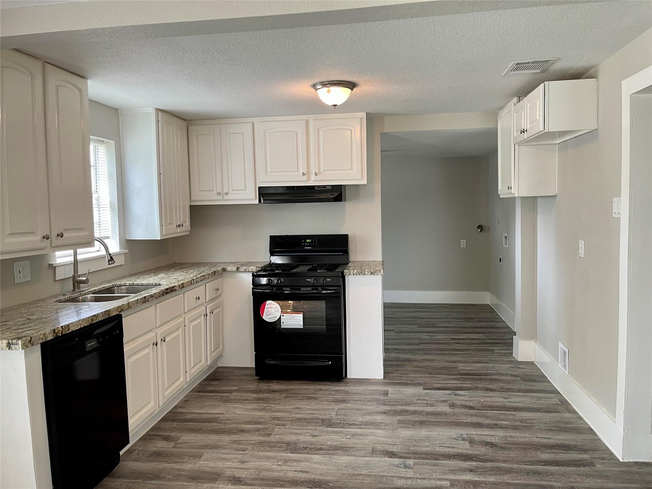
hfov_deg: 67.3
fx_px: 490
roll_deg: +1.5
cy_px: 244
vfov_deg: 53.1
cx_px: 326
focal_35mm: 26
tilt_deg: -4.5
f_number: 1.6
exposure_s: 1/60
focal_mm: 5.1
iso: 100
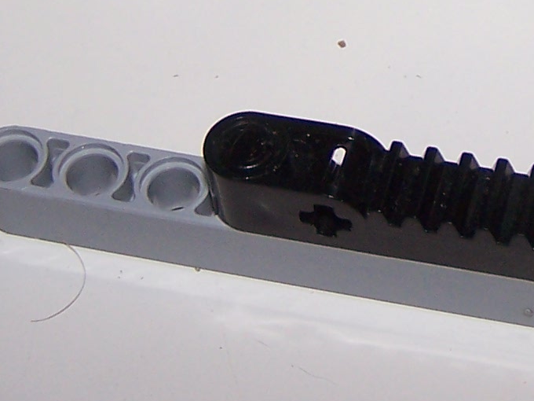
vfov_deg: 10.2
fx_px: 2221
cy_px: 2
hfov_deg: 13.5
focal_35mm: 144
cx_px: 572
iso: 80
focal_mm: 6.3
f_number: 2.8
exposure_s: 1/60
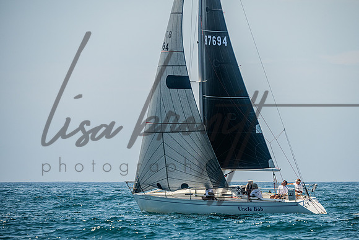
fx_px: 2933
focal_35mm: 294
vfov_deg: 4.7
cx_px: 196
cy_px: 134
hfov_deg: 7.0
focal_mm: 260
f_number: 6.3
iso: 400
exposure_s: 1/3200
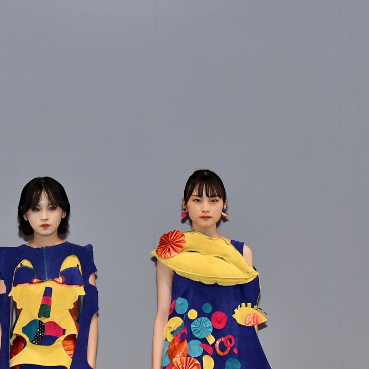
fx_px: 5403
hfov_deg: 3.9
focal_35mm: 448
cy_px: 303
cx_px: 143
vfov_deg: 3.9
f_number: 5.6
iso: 800
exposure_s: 1/250
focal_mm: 122
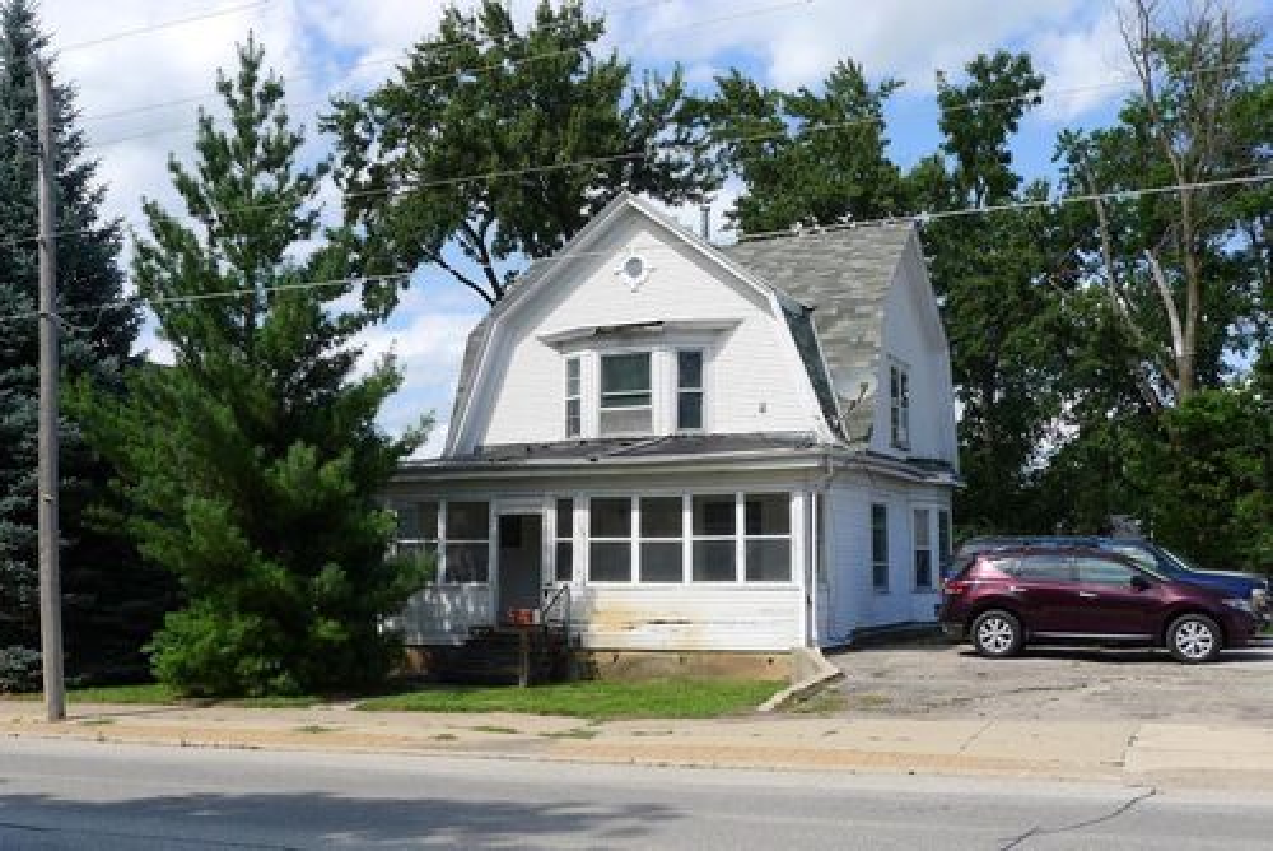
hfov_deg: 48.4
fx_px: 1415
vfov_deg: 33.4
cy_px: 426
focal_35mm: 40
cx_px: 636
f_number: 4
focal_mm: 8.5
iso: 80
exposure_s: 1/640
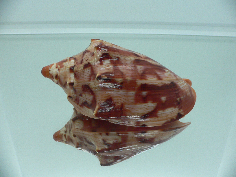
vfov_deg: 40.7
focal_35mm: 35
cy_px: 88
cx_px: 118
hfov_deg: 52.6
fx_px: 239
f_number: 2.8
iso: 100
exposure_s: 1/60
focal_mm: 4.6
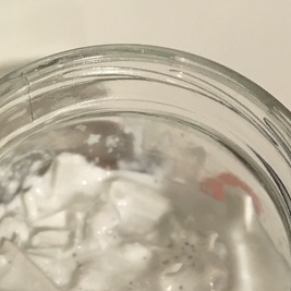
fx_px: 542
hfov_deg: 30.0
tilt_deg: -46.1
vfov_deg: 28.9
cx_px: 136
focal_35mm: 57
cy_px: 260
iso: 320
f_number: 2.2
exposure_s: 1/15
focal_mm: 4.15
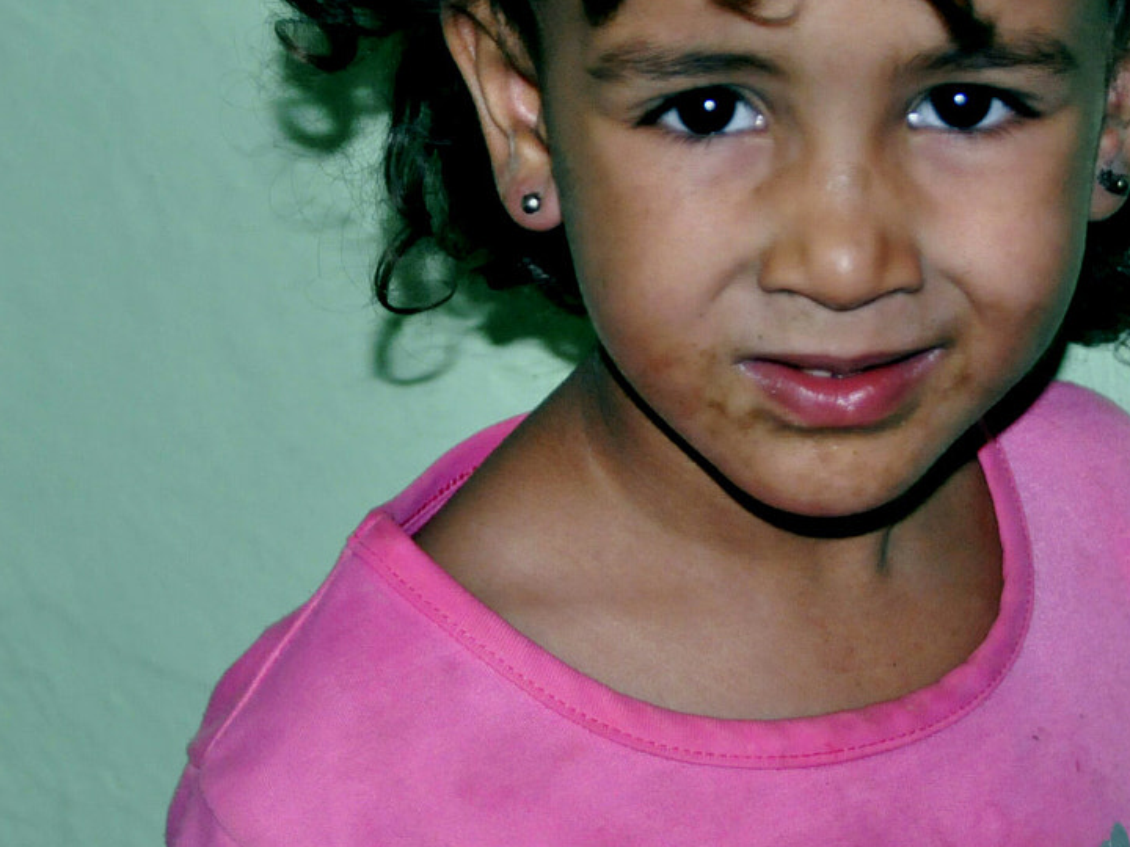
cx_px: 474
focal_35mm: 160
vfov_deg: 9.3
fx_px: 5223
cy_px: 343
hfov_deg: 12.3
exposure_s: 1/60
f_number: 4.8
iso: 800
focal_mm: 50
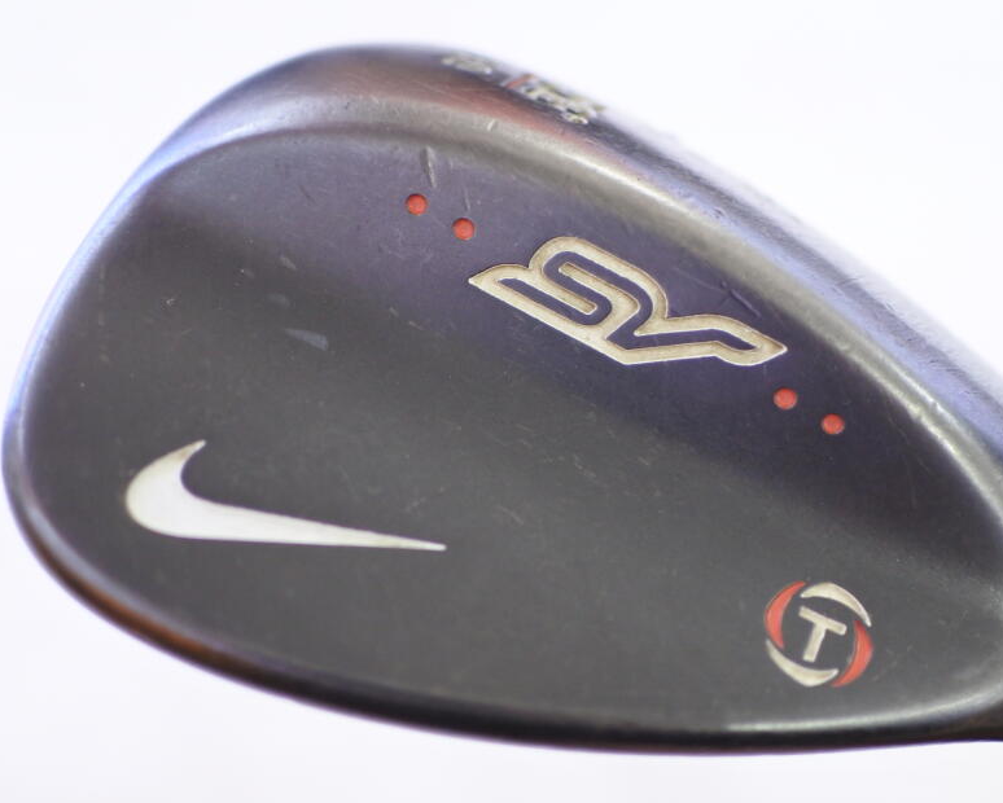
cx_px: 555
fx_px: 1693
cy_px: 392
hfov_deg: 33.0
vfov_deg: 26.7
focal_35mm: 57
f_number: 1.8
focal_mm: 18.5
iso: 800
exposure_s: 1/200
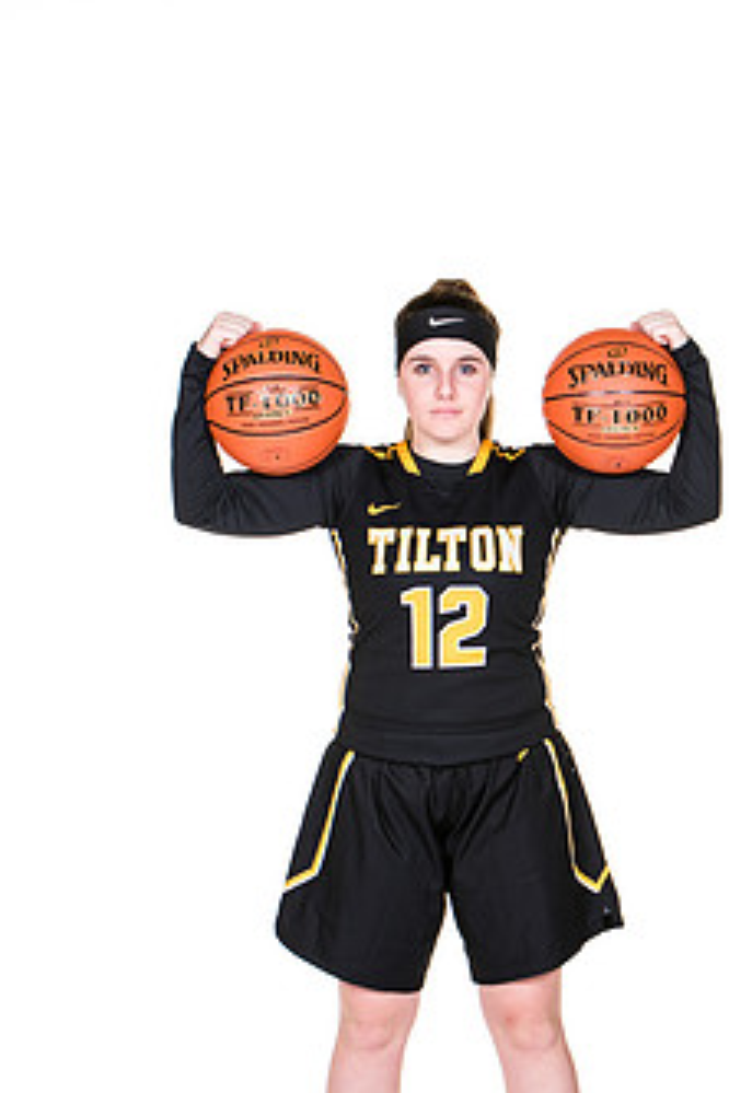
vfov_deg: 14.4
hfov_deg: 9.7
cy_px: 706
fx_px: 4313
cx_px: 456
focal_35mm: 142
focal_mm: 70
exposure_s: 1/160
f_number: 6.3
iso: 200
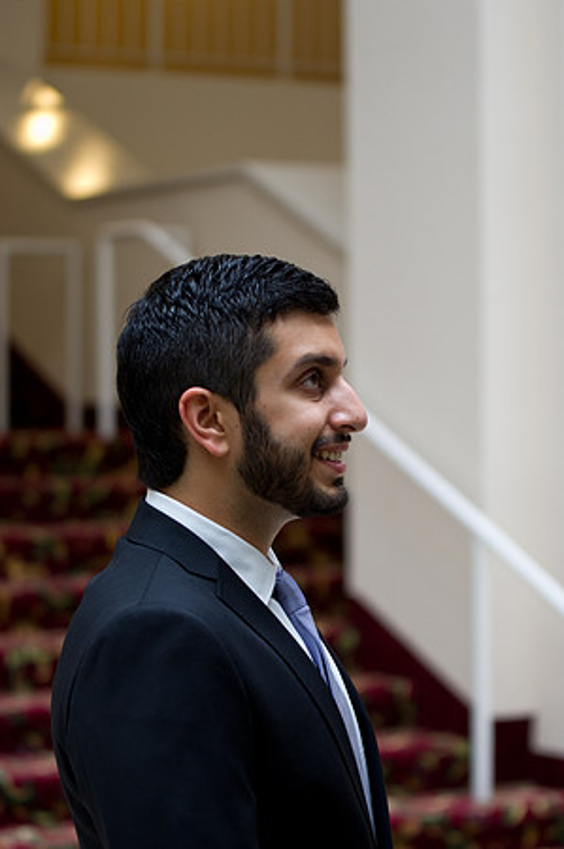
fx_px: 2473
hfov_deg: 13.0
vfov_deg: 19.5
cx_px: 282
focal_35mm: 105
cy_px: 424
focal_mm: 70
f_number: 2.8
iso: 500
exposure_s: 1/125
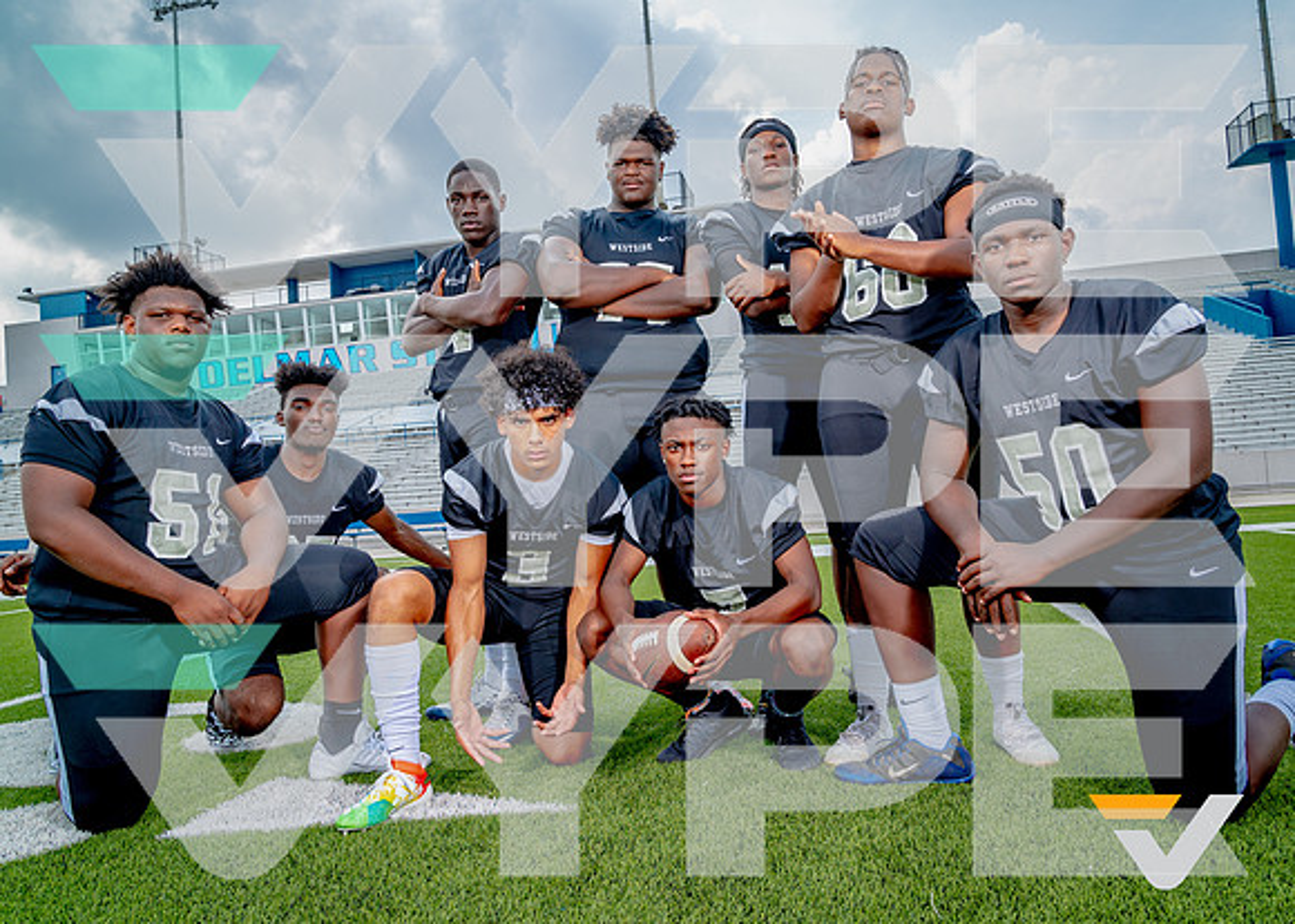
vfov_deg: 53.2
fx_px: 924
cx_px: 662
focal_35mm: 25
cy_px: 462
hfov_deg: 70.1
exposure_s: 1/125
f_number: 8
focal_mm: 24
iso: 100
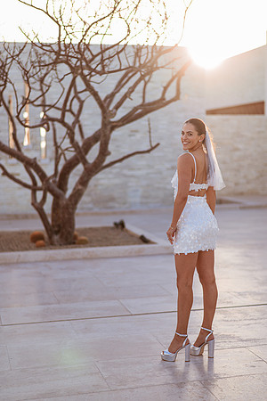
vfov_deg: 34.5
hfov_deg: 23.4
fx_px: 645
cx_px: 134
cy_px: 200
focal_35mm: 58
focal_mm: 58
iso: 100
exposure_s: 1/800
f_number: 1.4
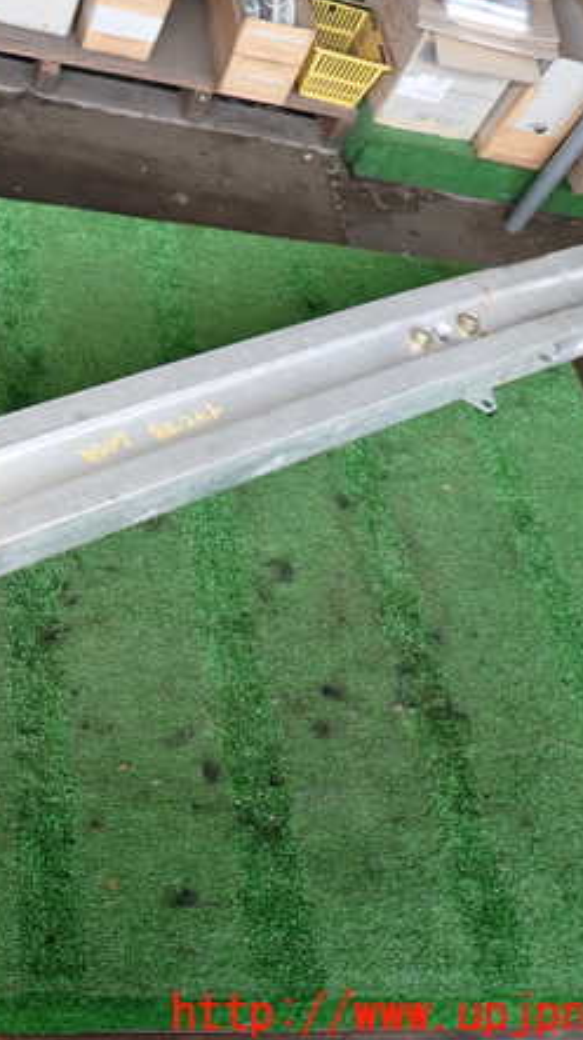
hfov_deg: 29.7
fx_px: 1019
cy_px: 515
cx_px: -2
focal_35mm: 37
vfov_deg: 54.0
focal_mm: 4.5
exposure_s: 1/100
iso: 100
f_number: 2
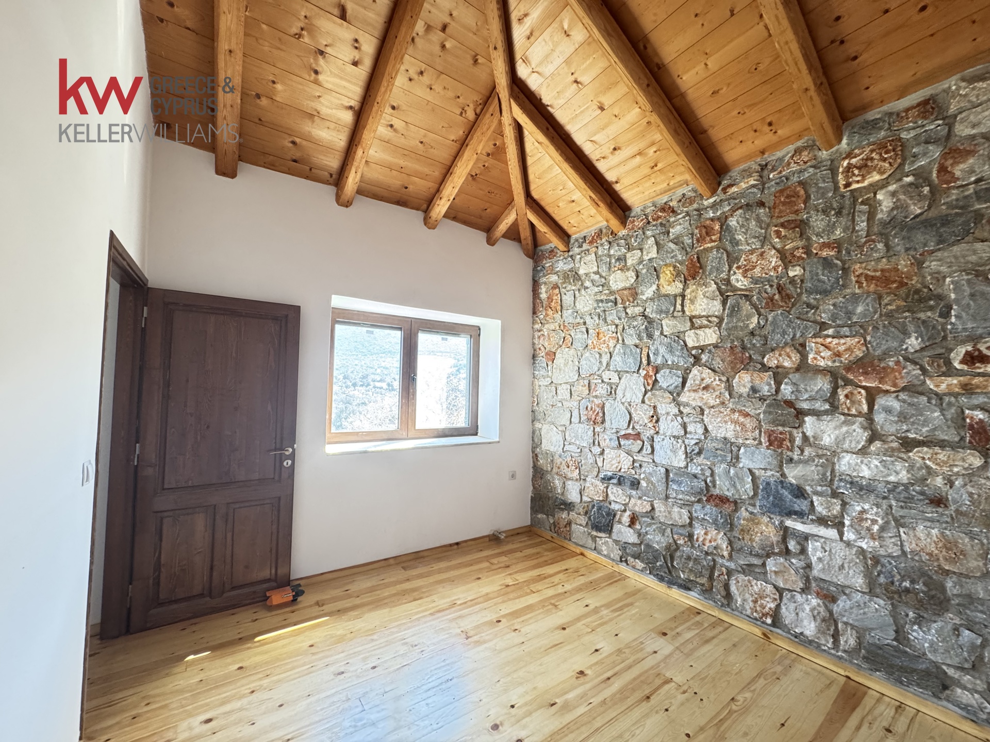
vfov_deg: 85.7
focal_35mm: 14
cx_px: 495
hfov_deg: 102.1
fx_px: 400
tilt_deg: +3.1
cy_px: 371
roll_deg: -1.5
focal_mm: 2.22
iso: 320
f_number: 2.2
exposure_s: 1/96
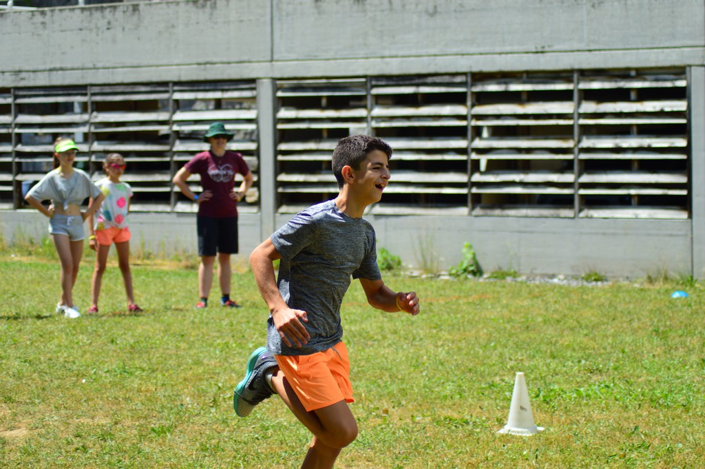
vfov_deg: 13.0
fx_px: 2055
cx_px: 352
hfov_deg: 19.5
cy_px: 234
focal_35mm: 105
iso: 200
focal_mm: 70
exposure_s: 1/1250
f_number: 4
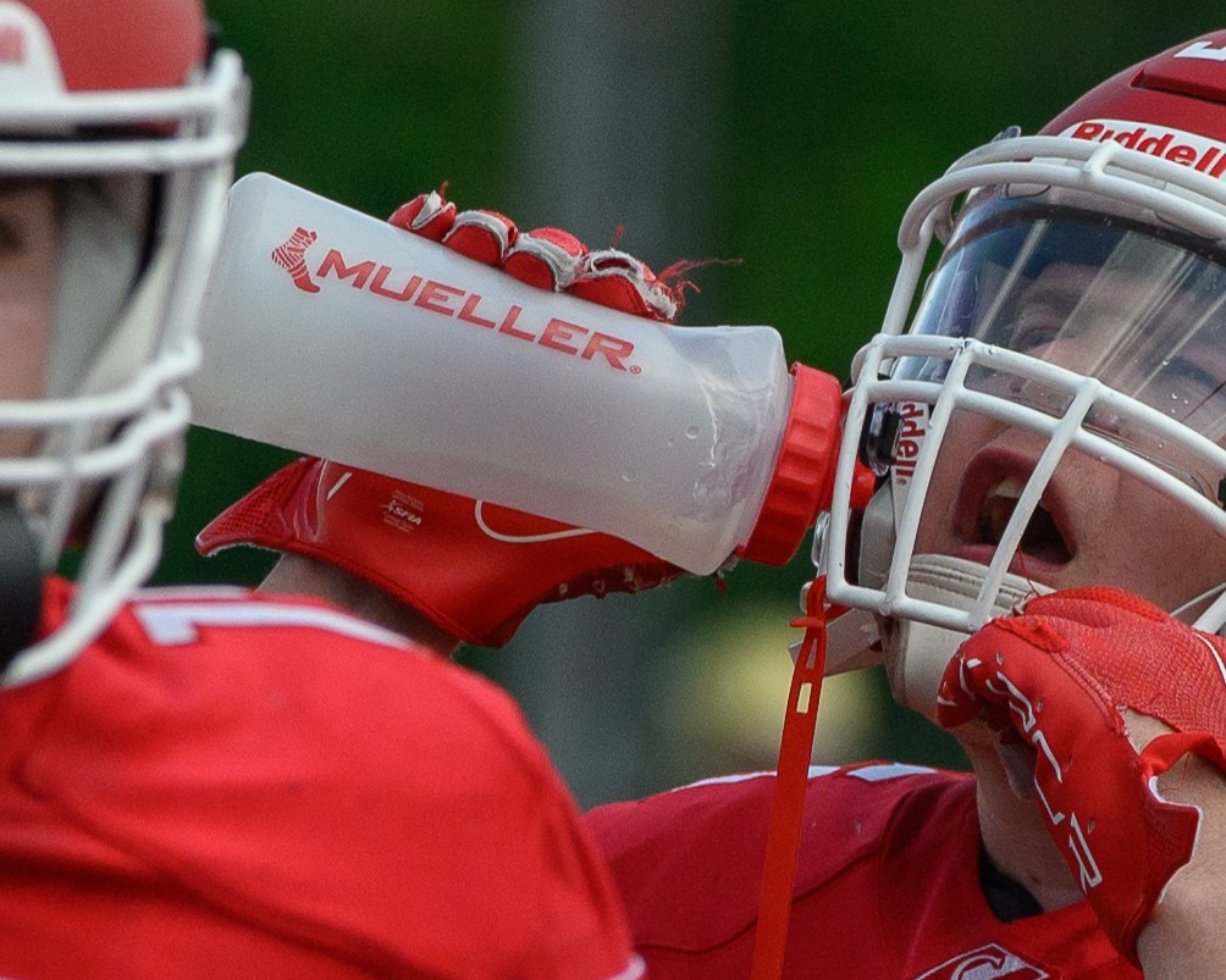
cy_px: 539
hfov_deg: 1.7
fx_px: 40526
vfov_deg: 1.4
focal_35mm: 1117
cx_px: 991
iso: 400
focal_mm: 200
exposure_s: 1/3200
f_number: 4.5
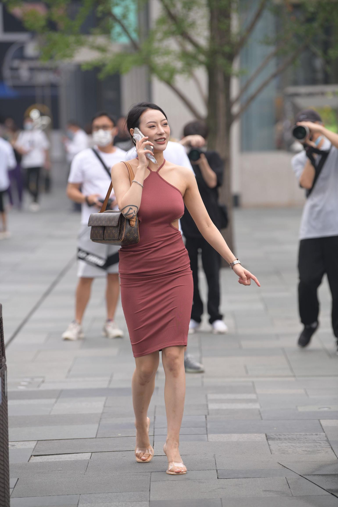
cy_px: 254
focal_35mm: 175
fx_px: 2464
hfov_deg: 7.8
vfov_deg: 11.7
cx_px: 169
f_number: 3.5
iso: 500
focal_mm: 175
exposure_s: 1/640
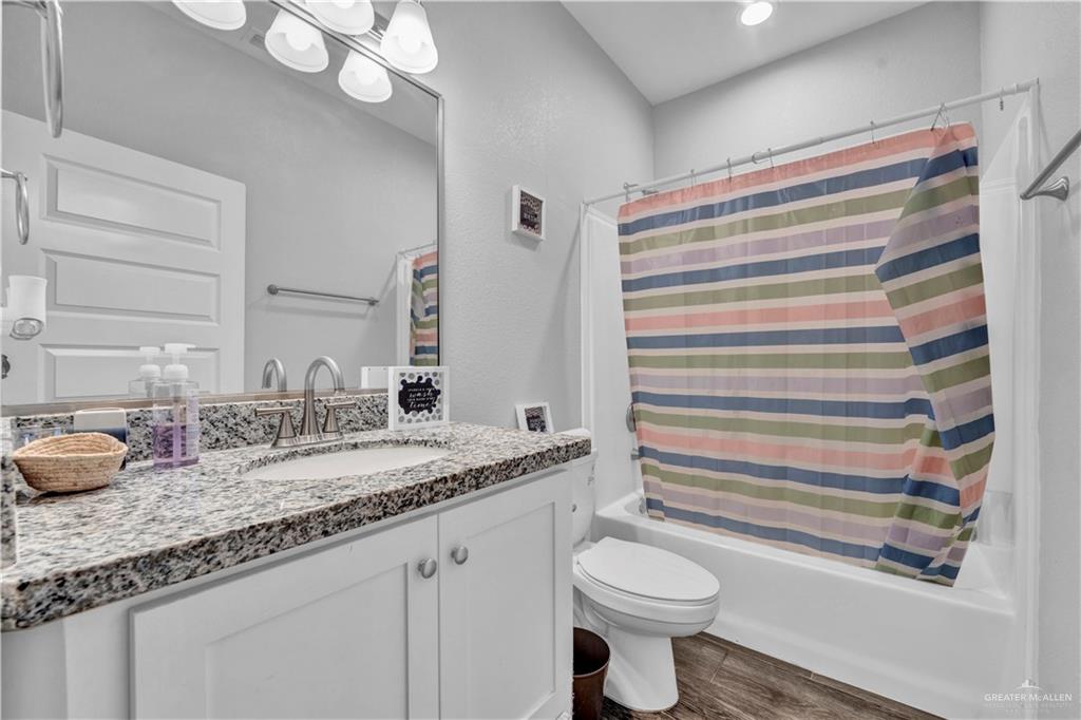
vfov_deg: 81.2
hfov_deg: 104.3
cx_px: 540
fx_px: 420
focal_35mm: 14
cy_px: 360
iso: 100
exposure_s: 1
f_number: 8
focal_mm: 14
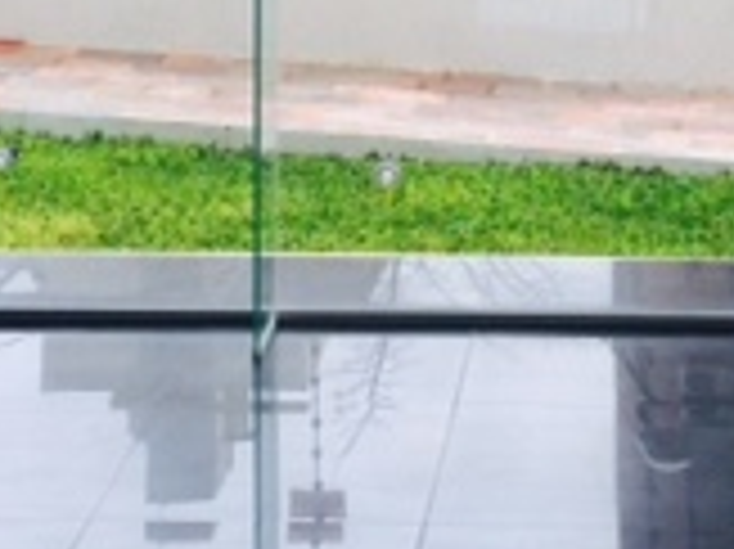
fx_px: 2415
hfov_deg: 17.2
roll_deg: +1.1
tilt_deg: -0.3
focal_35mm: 114
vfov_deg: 11.8
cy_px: -482
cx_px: 540
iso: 32
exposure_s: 1/313
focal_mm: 4.15
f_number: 2.2
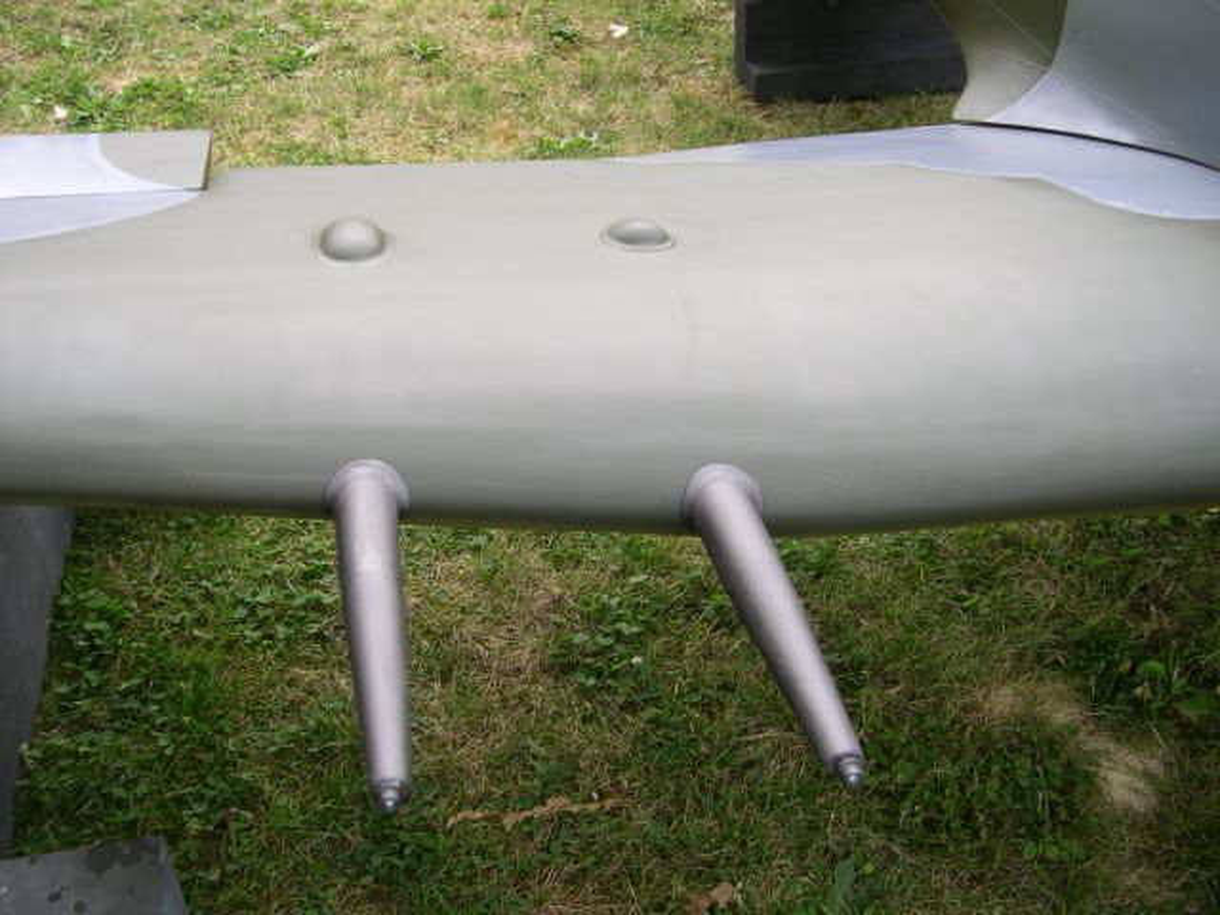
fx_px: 1339
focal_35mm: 38
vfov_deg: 37.7
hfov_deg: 49.0
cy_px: 458
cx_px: 610
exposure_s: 1/132
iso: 100
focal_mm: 8
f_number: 2.8
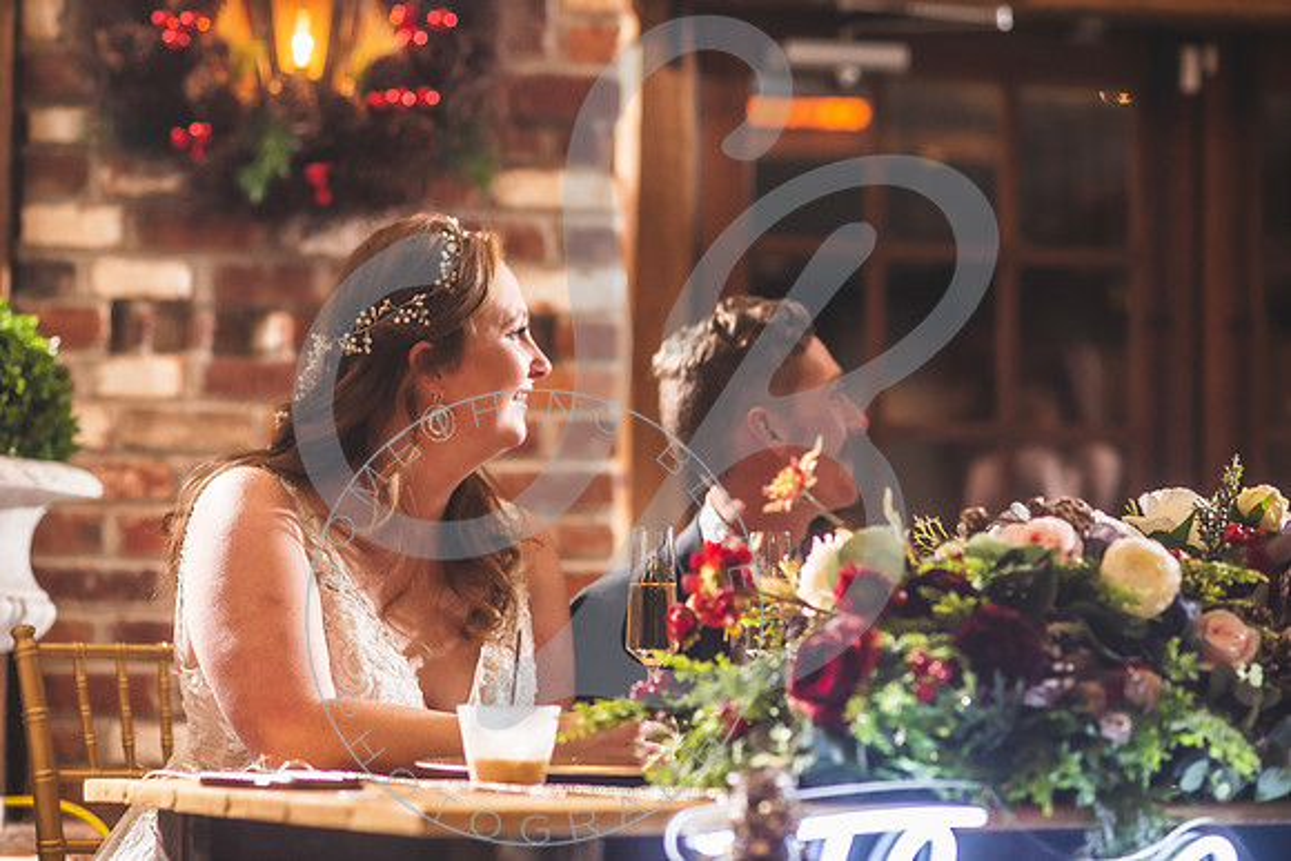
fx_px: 3049
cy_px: 430
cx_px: 646
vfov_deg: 16.1
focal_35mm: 85
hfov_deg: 23.9
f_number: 2.8
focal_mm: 85
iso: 1250
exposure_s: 1/200
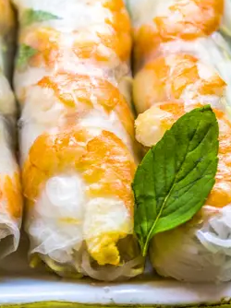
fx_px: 1577
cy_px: 61
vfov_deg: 11.1
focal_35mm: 177
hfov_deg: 8.4
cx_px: 73
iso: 200
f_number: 2.2
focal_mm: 45
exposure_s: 1/80
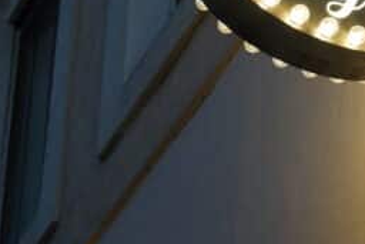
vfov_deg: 8.3
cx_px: 346
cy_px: -30
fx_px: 1664
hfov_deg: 12.4
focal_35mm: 164
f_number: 5.6
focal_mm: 70
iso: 400
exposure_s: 1/100
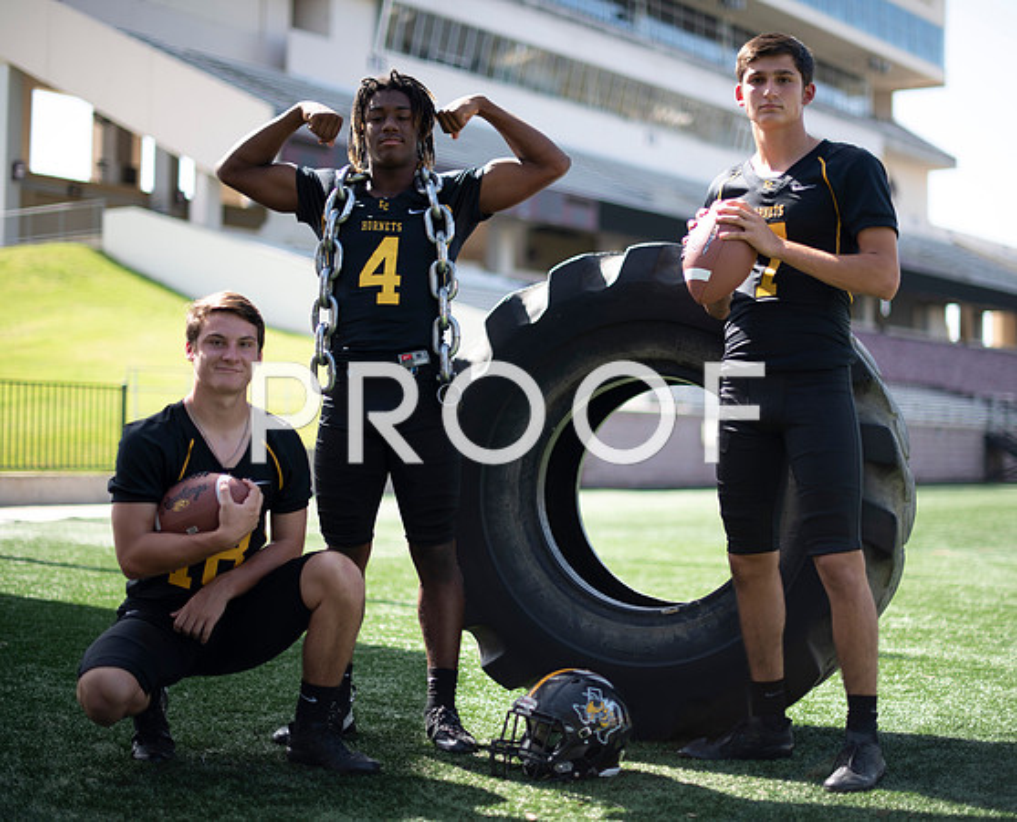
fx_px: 1717
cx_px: 567
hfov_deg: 33.0
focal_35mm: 57
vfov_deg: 26.9
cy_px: 409
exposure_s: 1/1000
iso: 64
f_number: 1.4
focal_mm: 50
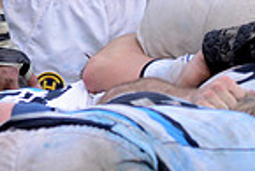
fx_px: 11933
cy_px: -156
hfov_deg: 1.2
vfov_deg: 0.8
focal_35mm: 1683
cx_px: 18
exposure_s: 1/800
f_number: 4
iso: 1100
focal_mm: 420
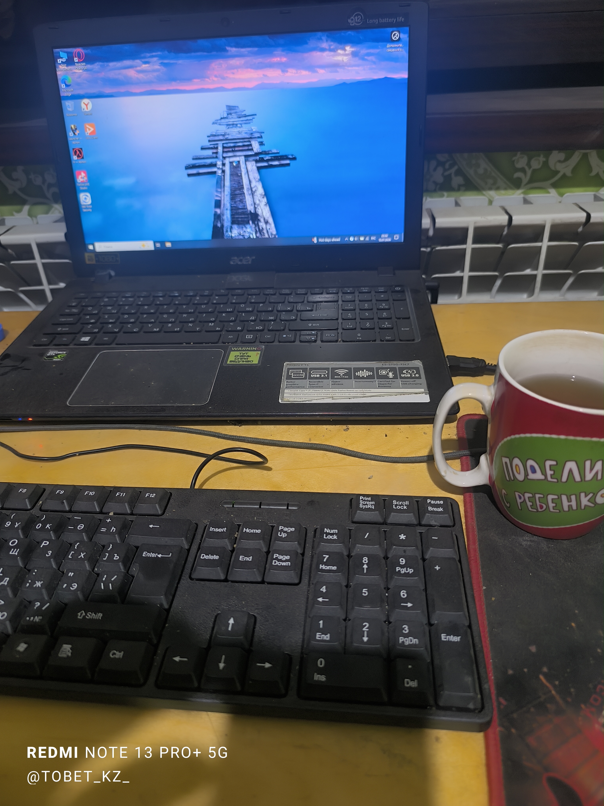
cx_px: 302
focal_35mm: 23
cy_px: 403
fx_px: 535
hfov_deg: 58.9
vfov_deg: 73.9
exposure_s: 1/33.3
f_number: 1.65
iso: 1000
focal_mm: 6.14
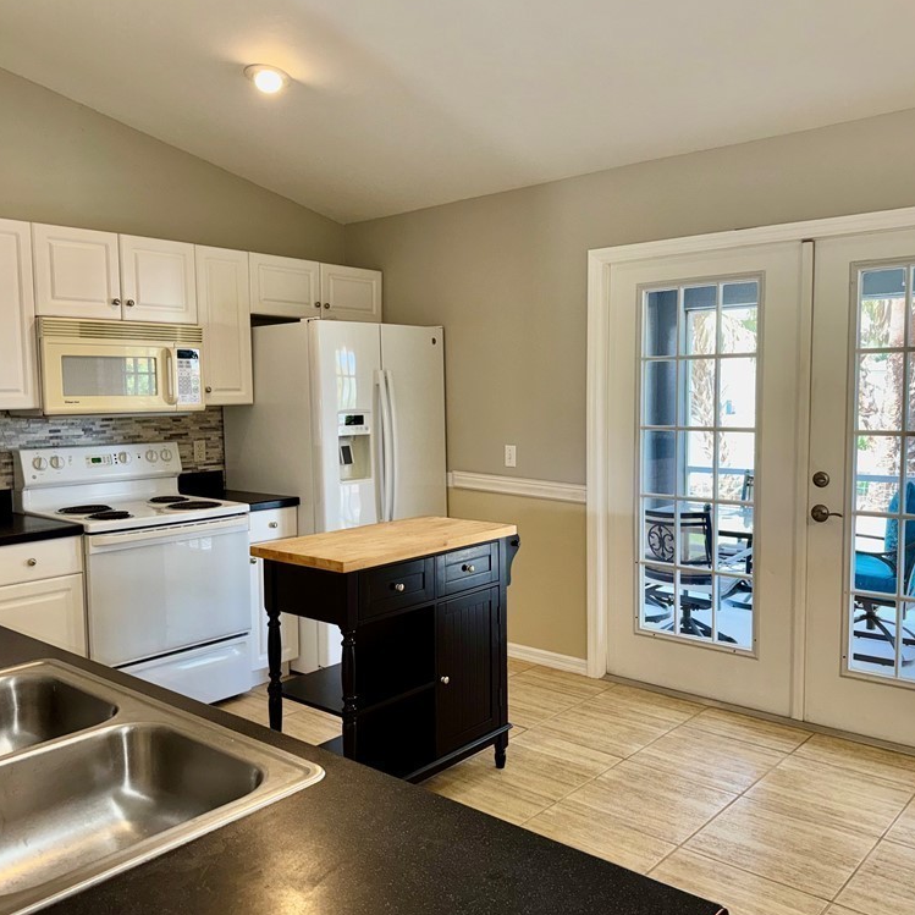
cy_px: 458
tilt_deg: -5.1
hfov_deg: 55.6
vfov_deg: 55.6
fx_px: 867
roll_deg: +0.6
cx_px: 443
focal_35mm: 29
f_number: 1.78
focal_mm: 6.76
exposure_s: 1/120
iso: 125
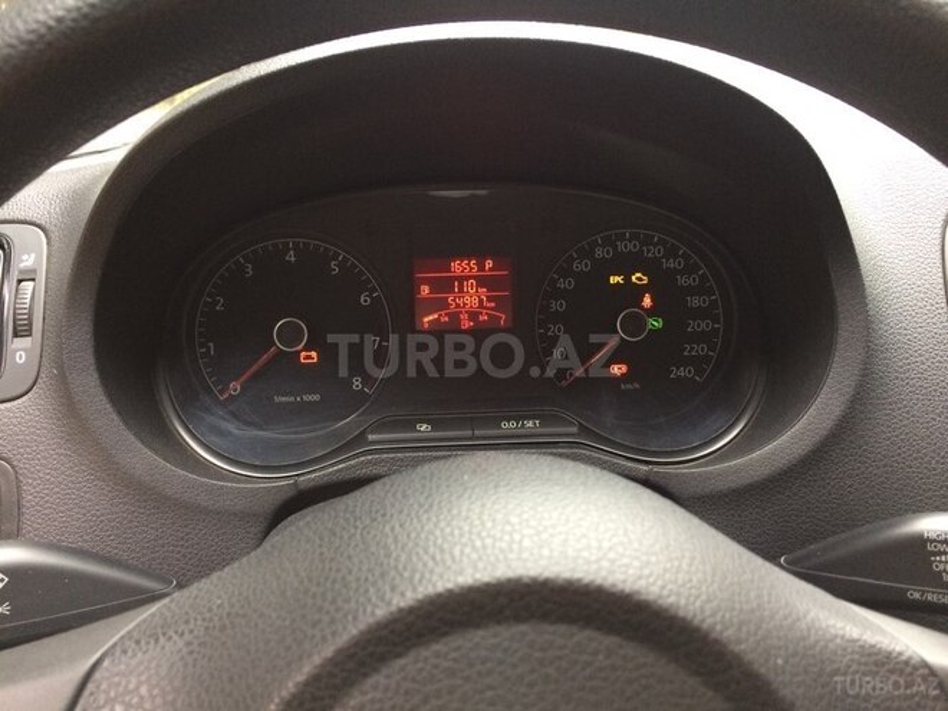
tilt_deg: -22.3
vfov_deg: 48.2
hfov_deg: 61.7
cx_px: 474
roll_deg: -0.4
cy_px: 356
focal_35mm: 29
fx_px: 794
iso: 80
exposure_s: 1/33
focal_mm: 4.15
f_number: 2.2
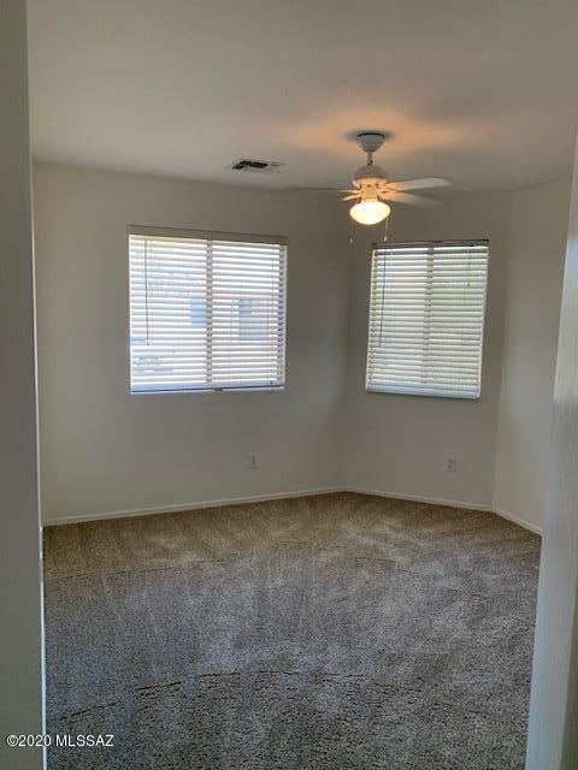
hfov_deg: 53.1
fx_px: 579
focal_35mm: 26
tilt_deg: -6.5
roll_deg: -2.4
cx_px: 289
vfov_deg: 67.3
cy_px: 385
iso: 80
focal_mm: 4.25
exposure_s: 1/120
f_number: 1.8
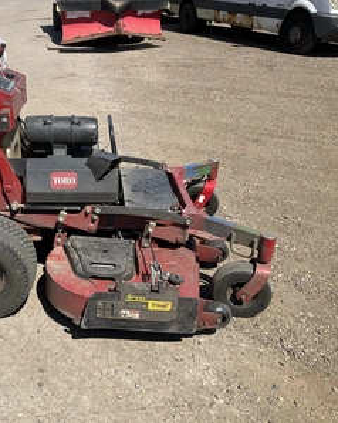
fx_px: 476
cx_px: 67
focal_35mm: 38
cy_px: 212
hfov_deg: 37.7
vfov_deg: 48.0
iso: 25
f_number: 1.8
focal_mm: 3
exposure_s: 1/1786
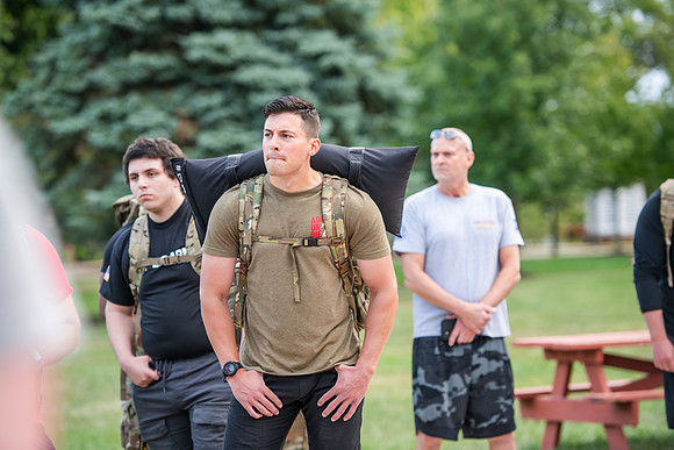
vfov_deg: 10.2
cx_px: 337
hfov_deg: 15.2
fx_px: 2528
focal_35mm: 135
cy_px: 225
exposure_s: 1/400
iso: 500
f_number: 3.2
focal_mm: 135
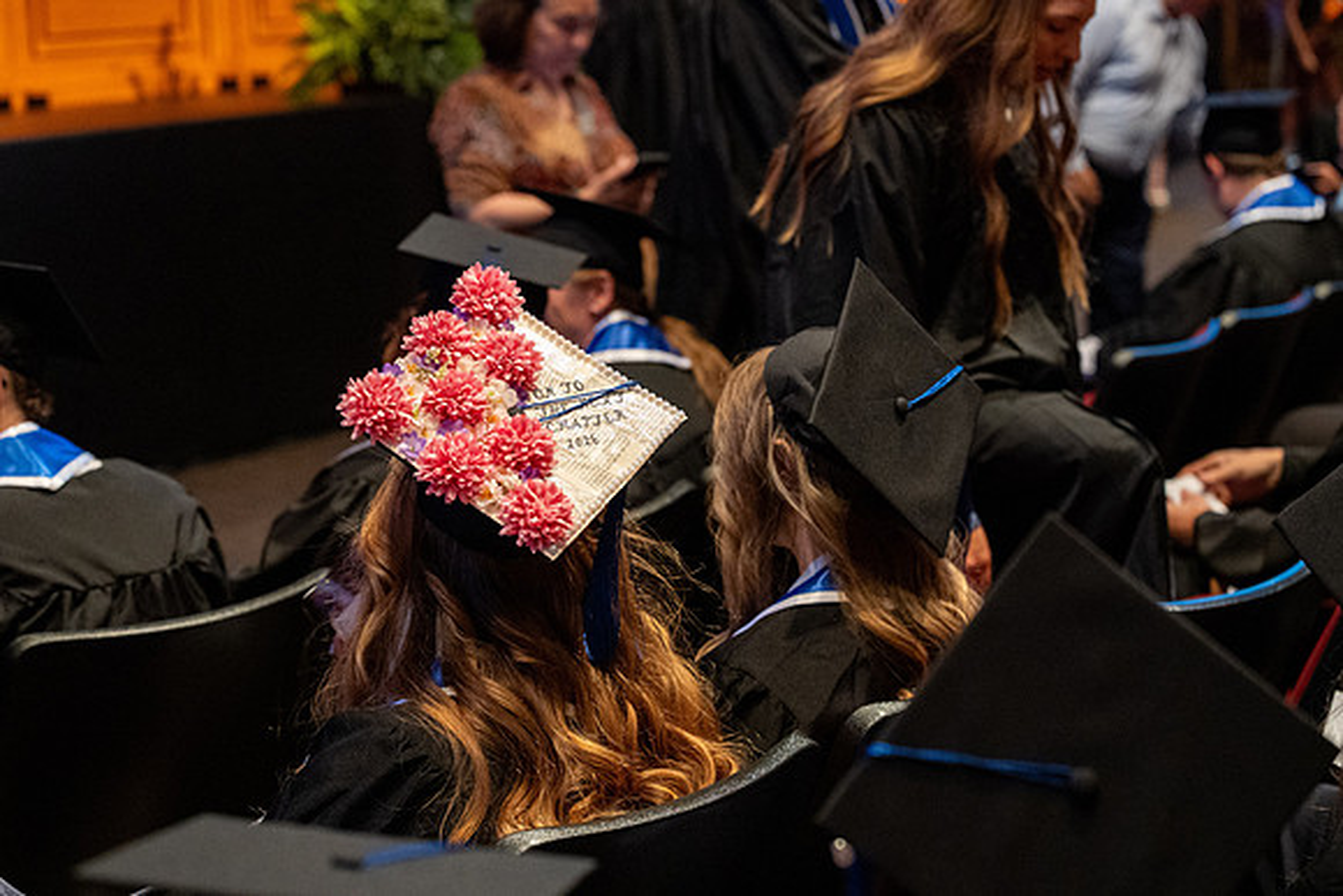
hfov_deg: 26.4
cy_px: 420
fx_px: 2858
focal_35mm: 77
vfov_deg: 17.8
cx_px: 636
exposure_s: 1/125
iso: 6400
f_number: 3.5
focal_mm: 70
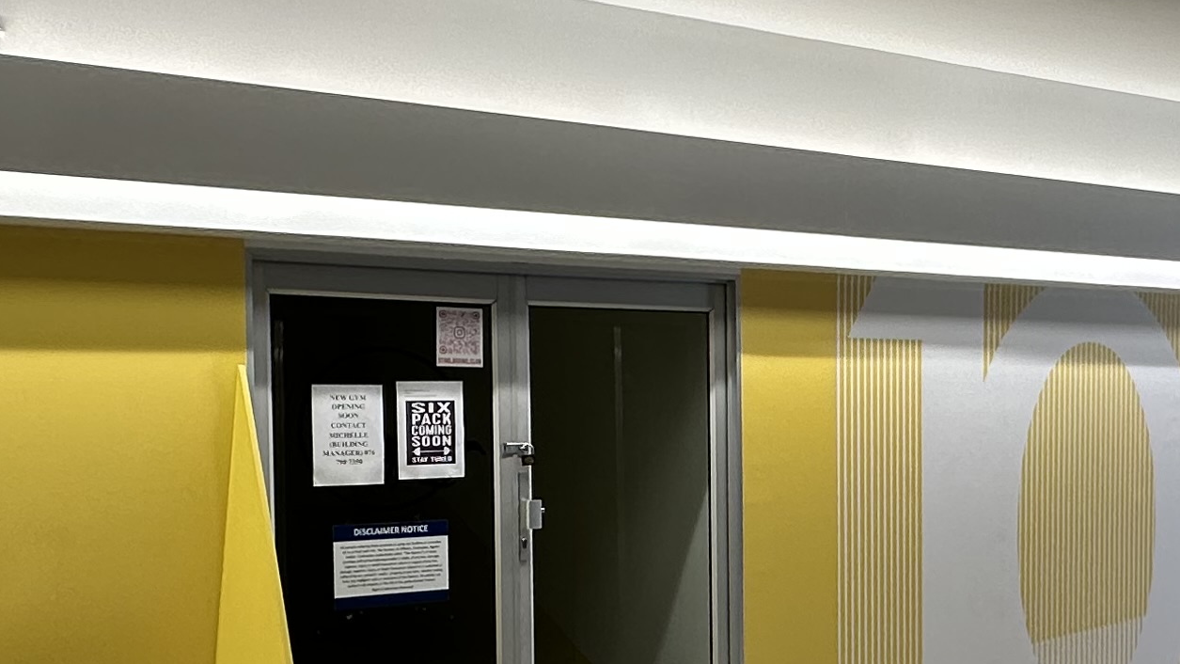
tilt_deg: -2.3
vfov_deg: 24.2
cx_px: 836
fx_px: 1533
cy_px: 480
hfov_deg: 41.2
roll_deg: +0.5
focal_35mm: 49
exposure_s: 1/104
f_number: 2.2
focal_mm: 2.22
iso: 40
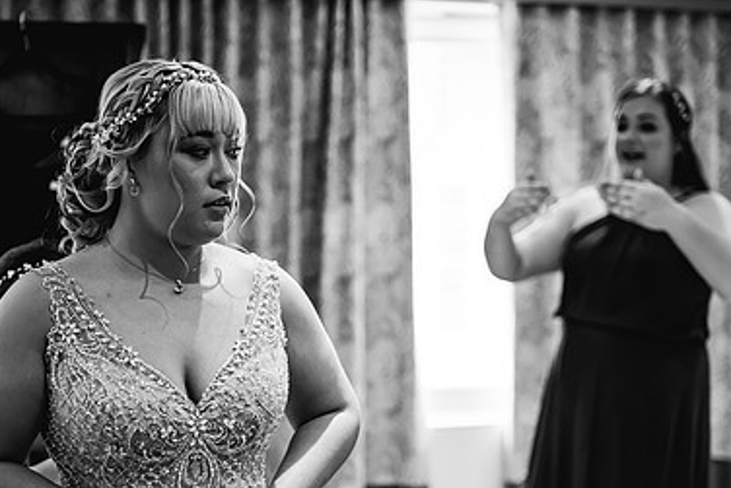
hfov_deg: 36.9
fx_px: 1097
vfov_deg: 25.0
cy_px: 322
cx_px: 364
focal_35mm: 54
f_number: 1.4
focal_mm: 35
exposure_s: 1/250
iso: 640
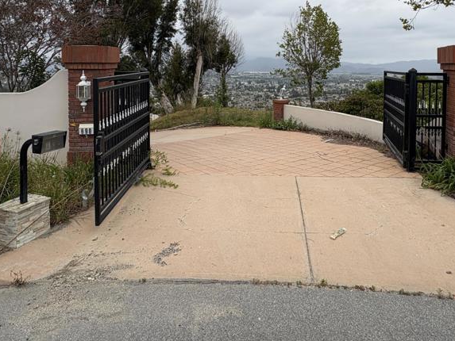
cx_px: 250
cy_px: 75
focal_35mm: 25
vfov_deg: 51.9
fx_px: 329
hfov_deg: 69.2
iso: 50
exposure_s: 1/1709
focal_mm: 2.22
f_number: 2.2
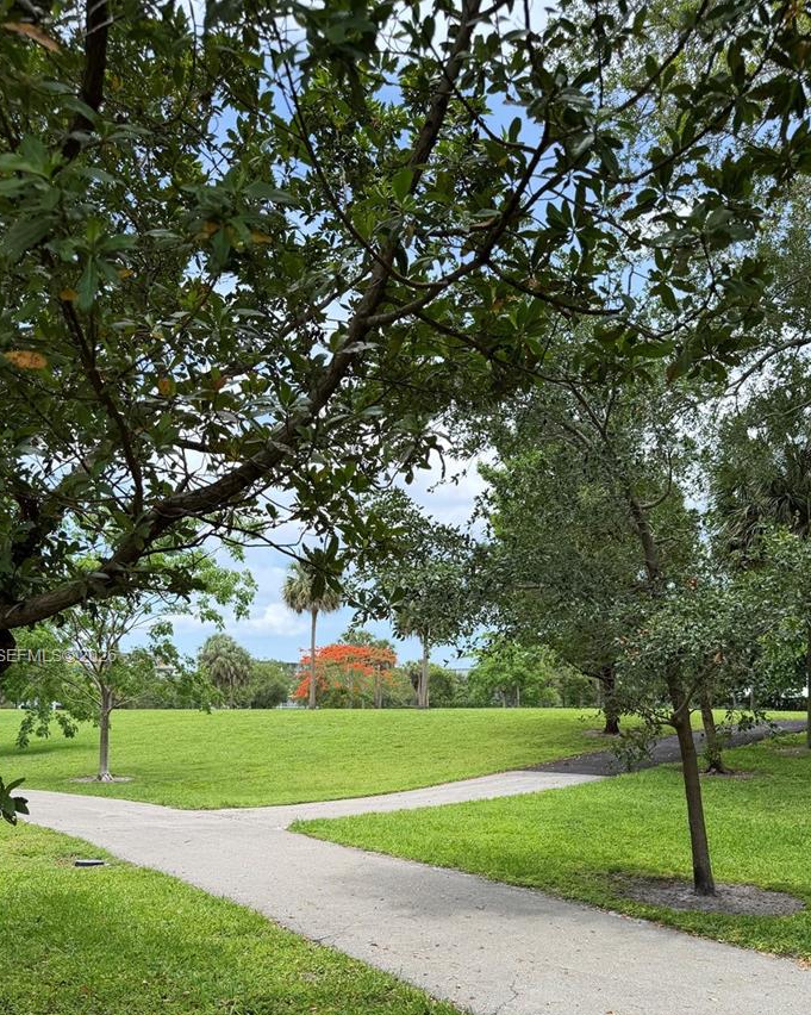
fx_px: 991
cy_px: 658
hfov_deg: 44.5
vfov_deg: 53.4
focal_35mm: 33
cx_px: 432
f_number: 1.78
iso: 100
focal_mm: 6.76
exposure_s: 1/2232
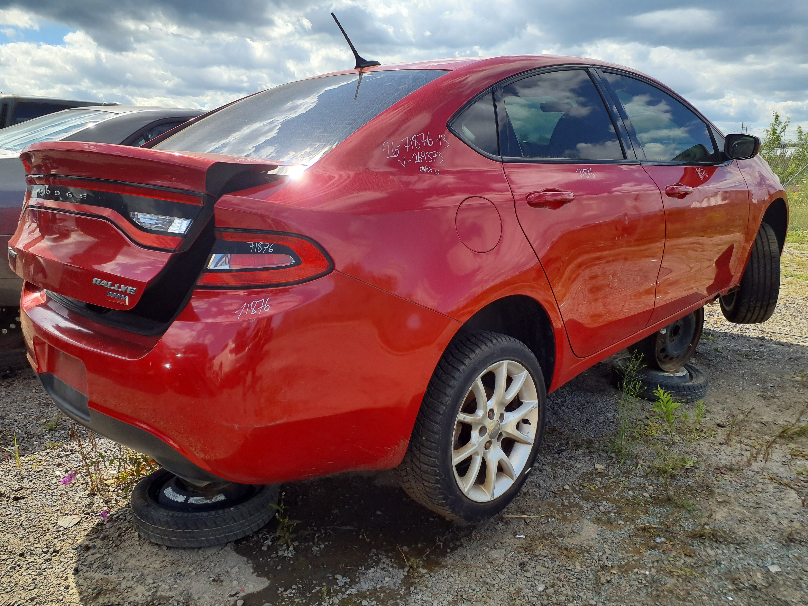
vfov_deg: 51.4
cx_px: 404
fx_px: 630
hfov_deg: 65.3
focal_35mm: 27
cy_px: 303
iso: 40
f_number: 1.9
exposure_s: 1/1132
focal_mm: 3.58
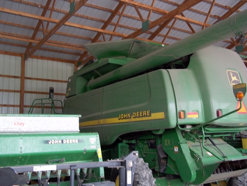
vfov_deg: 38.7
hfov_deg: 50.1
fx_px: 264
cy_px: 93
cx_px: 122
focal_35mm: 37
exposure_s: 1/40
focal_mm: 6.5
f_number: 3.1
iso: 80
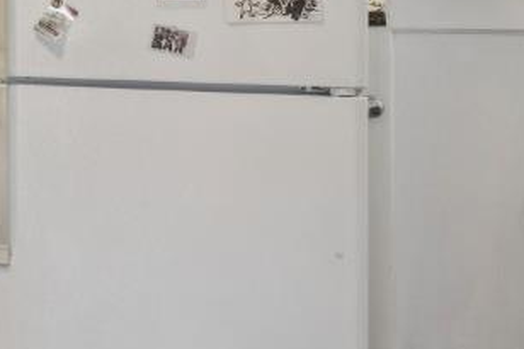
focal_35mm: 80
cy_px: -41
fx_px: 1170
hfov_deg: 18.7
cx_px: -451
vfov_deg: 16.4
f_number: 8
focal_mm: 16.5
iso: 400
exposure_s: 1/25
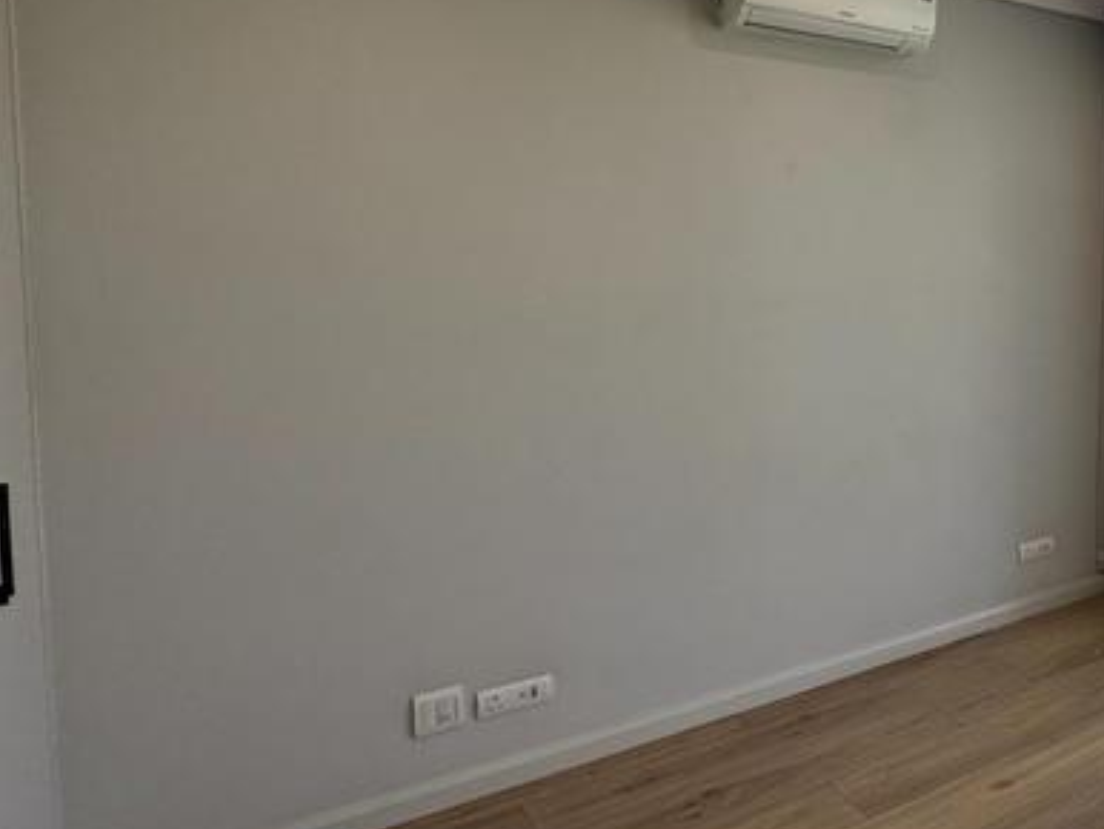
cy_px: 312
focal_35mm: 29
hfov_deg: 55.6
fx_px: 925
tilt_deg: -1.5
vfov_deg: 47.8
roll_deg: +1.4
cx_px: 935
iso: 64
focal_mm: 2.22
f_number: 2.2
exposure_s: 1/99
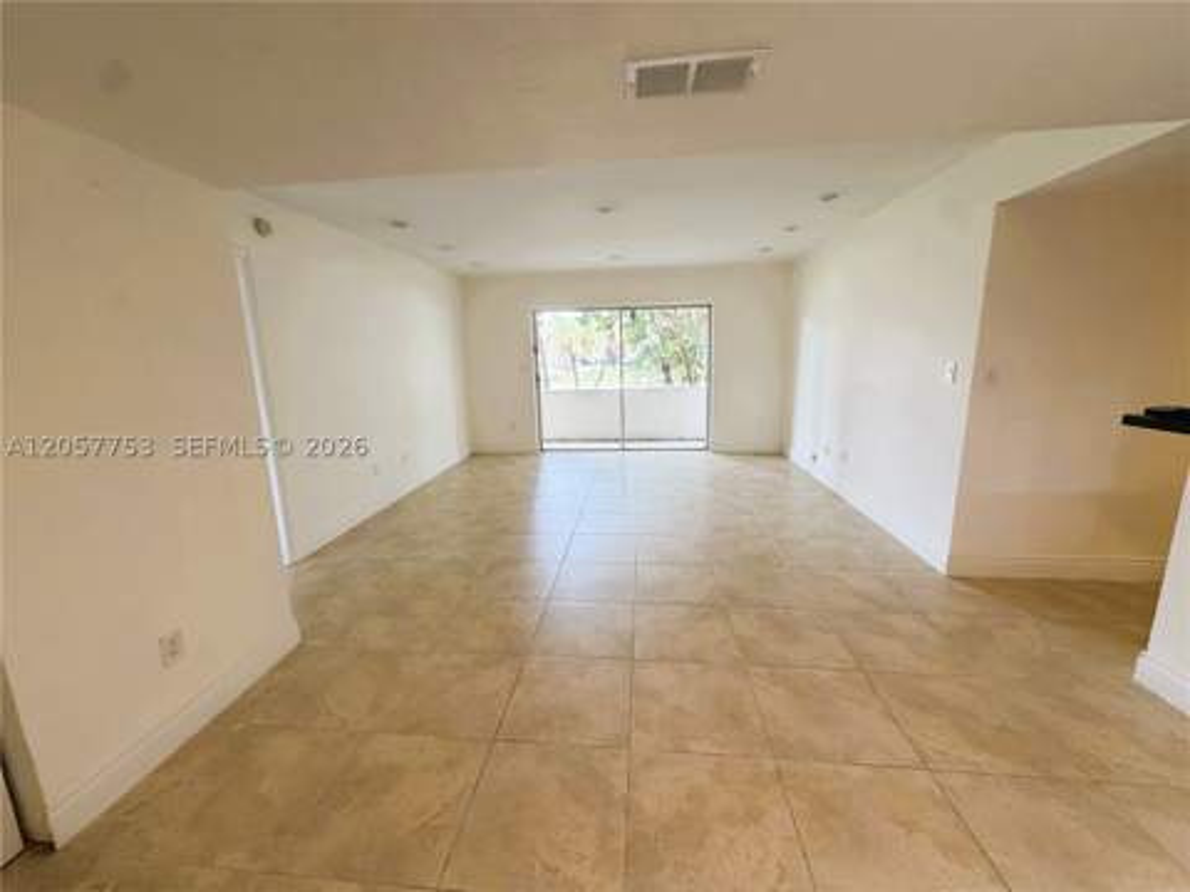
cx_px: 595
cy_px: 446
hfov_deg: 102.1
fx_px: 481
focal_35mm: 14
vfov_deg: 85.7
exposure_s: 1/120
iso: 200
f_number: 2.2
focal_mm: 2.22
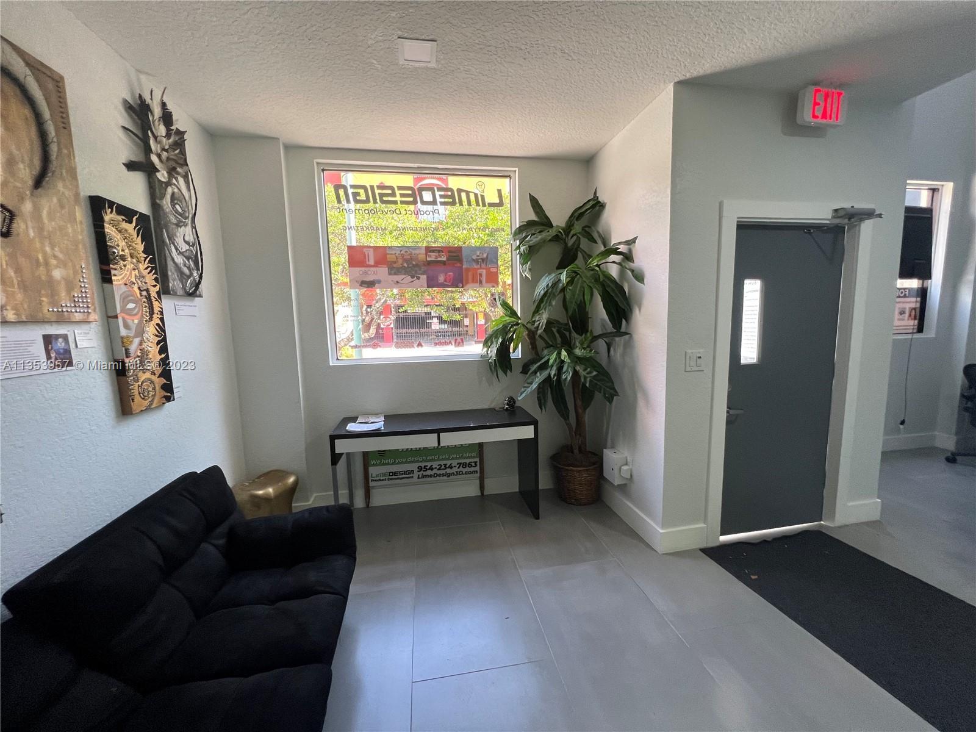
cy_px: 366
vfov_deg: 89.9
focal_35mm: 13
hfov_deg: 106.2
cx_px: 488
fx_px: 367
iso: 160
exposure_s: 1/120
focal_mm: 1.57
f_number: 1.8
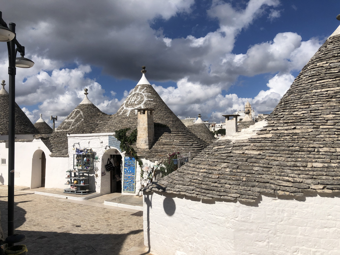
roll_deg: +1.9
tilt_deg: +1.2
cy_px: 128
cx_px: 170
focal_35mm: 28
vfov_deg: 49.7
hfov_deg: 63.4
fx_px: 275
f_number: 1.8
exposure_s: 1/6024
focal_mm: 4
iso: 25
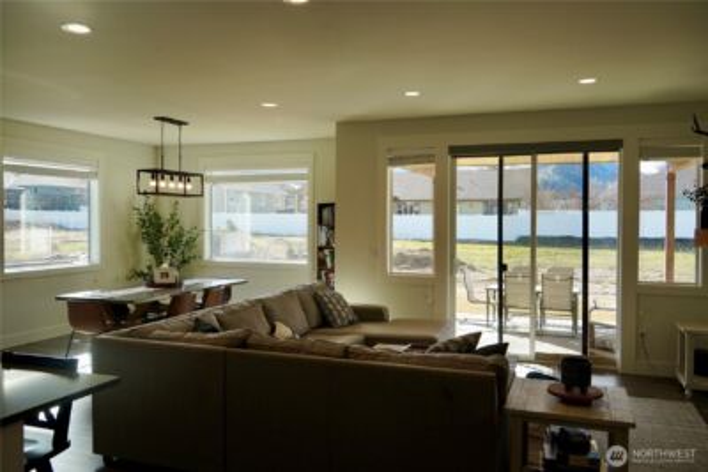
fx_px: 551
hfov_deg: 65.5
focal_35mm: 28
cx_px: 354
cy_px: 236
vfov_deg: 46.4
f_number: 8
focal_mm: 28
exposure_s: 1/60
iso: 160
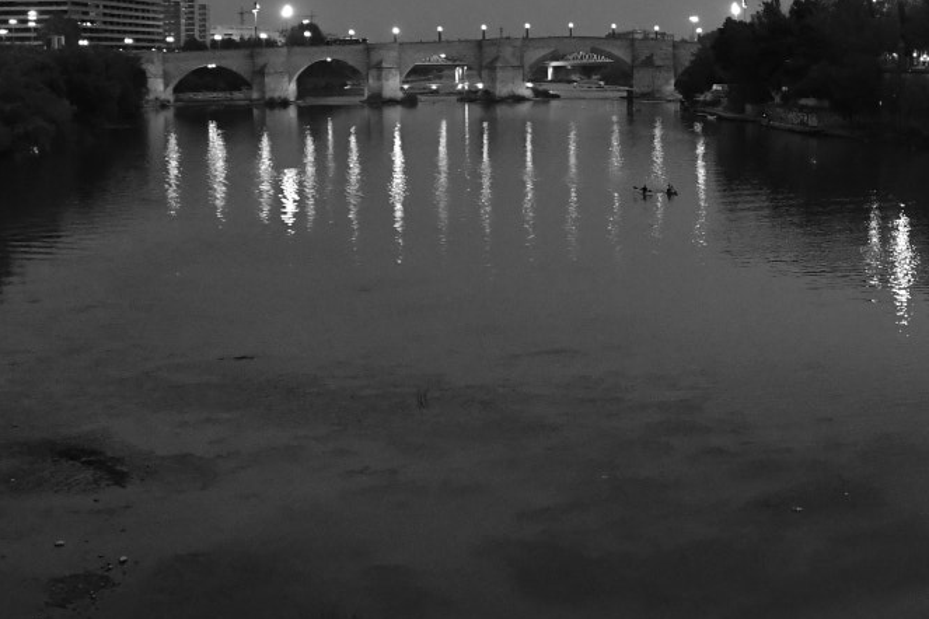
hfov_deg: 28.8
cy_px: 104
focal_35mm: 66
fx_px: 1703
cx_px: 898
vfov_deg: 20.3
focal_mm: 18
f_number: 3.5
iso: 3600
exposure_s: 1/30
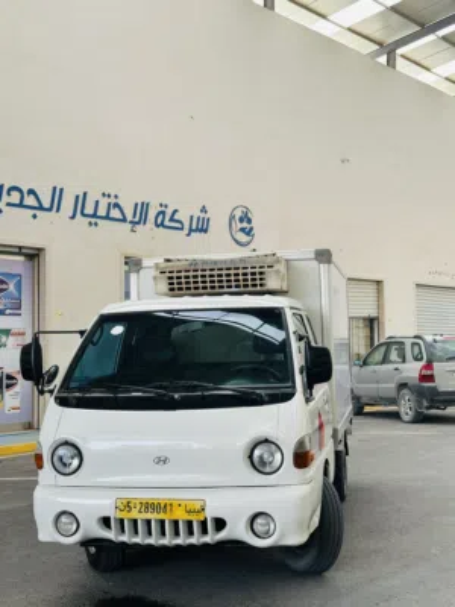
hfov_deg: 30.3
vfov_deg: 39.7
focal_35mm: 48
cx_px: 228
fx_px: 841
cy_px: 304
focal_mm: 6.86
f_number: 1.78
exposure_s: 1/484
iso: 64
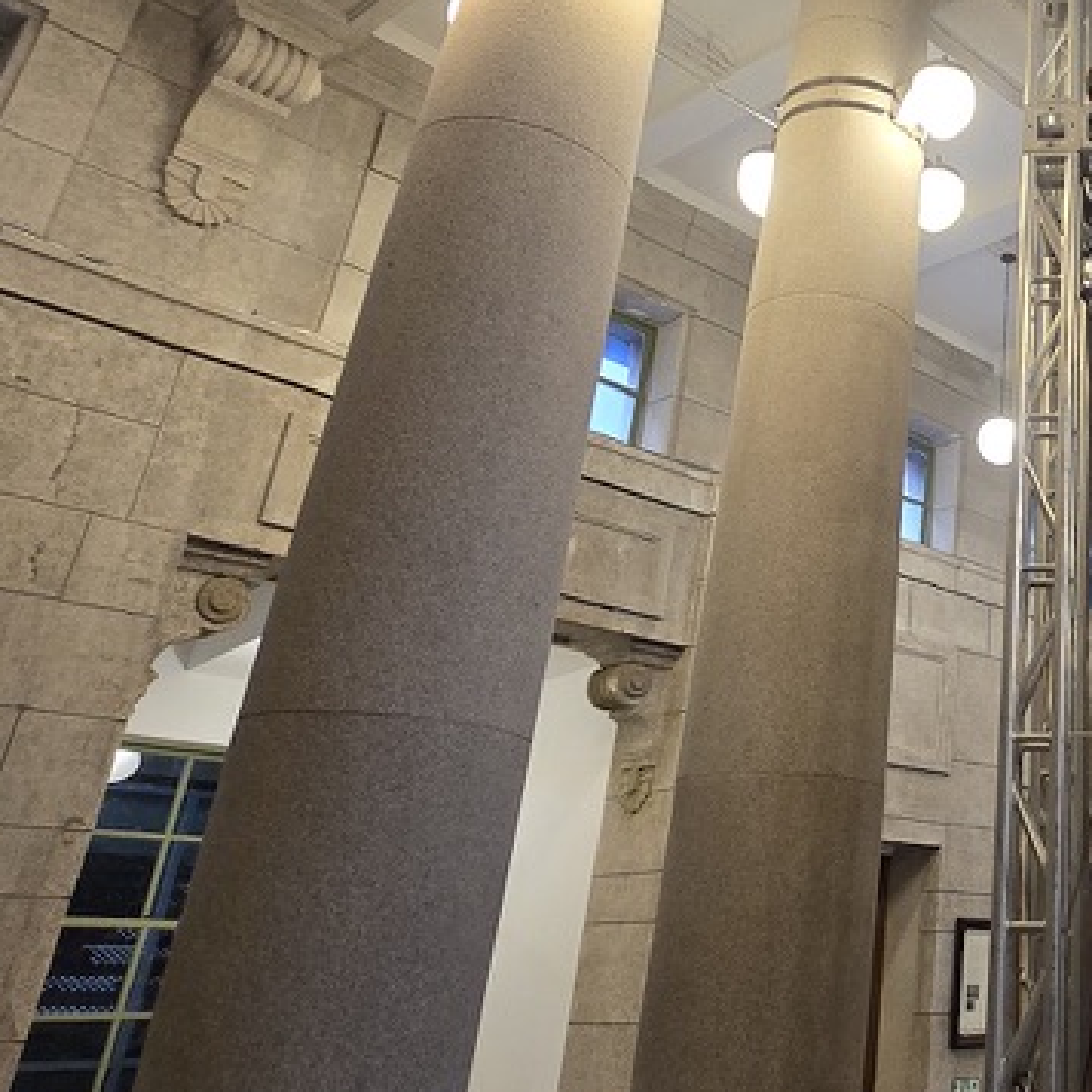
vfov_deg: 49.2
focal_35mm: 33
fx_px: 1178
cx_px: 1172
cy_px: 404
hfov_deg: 41.0
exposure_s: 1/60
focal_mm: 2.2
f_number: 2.2
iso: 640
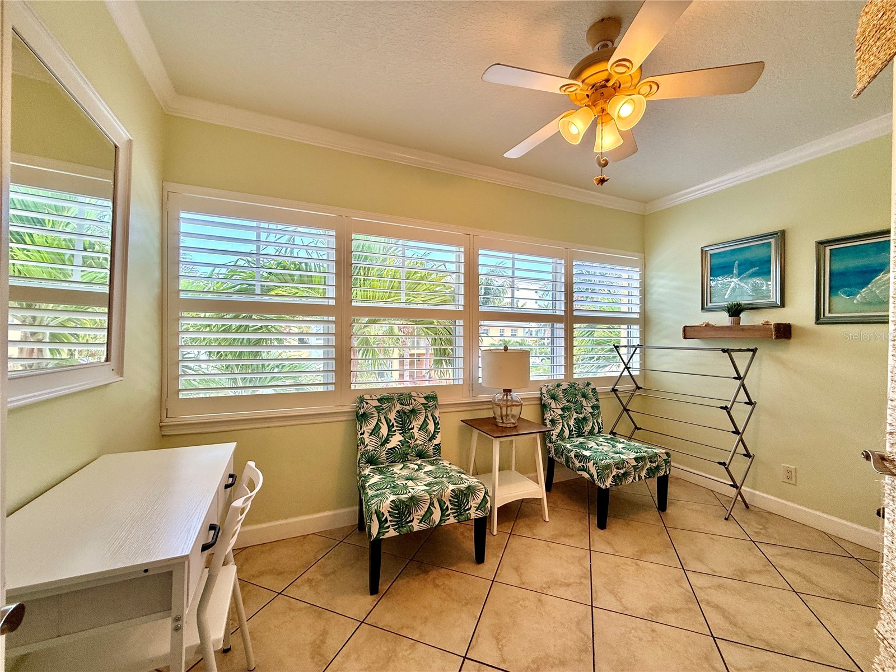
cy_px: 336
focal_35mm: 14
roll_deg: -0.1
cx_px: 448
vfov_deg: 85.7
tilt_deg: +0.1
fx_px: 362
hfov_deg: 102.1
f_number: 2.2
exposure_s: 1/120
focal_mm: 2.22
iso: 64
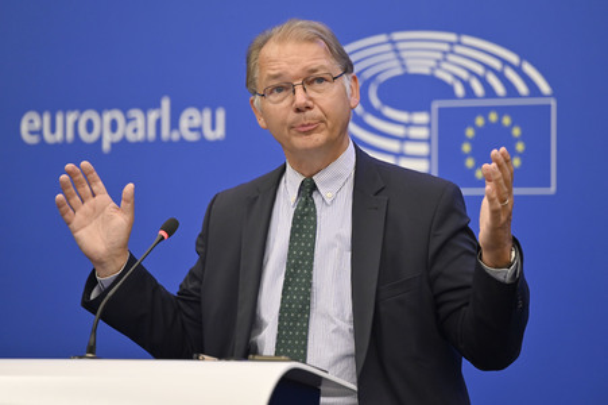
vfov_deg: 7.8
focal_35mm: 175
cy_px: 202
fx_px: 2953
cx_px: 304
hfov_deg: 11.8
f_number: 2.8
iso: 1600
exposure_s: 1/320
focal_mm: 175
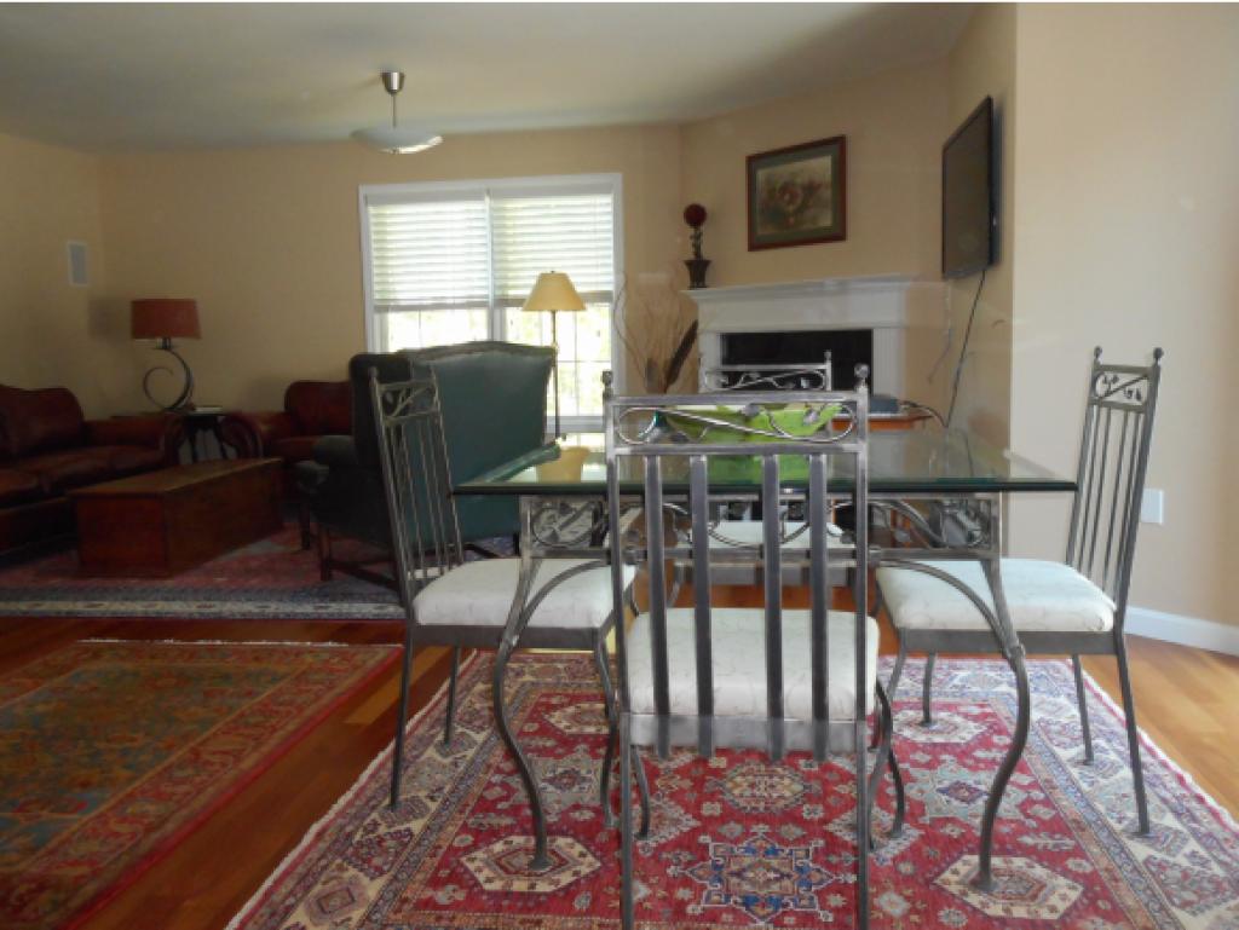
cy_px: 465
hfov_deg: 61.6
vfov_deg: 48.3
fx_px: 1038
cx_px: 620
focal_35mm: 29
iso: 400
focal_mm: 5.2
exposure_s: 1/25
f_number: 4
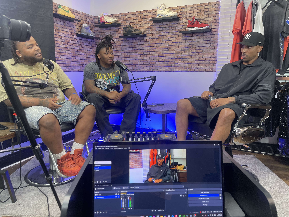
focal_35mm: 26
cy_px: 108
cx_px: 144
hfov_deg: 67.3
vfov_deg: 53.1
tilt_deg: -8.8
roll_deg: +0.4
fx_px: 217
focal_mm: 4.2
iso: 64
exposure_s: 1/60
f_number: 1.6
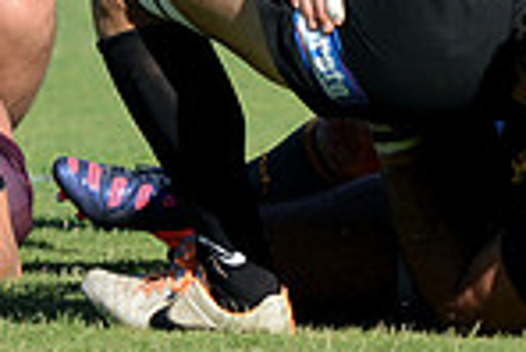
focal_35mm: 666
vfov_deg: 2.1
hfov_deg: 3.1
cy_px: -272
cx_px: 320
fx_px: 9740
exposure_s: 1/1250
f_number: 4
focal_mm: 170
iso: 320
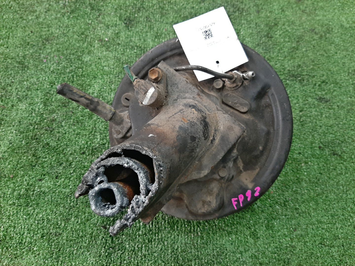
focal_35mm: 26
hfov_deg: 67.3
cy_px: 133
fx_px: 267
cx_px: 178
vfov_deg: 53.1
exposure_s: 1/50
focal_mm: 3.93
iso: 186
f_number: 1.7
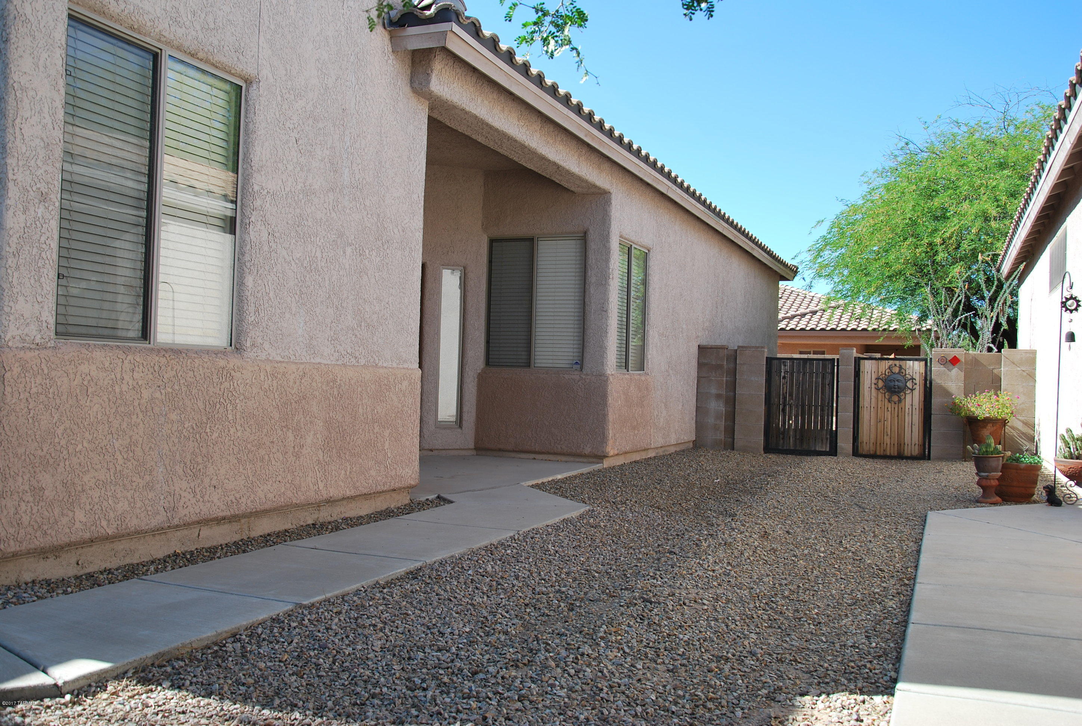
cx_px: 541
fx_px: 949
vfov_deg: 41.9
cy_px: 363
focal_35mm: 32
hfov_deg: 59.4
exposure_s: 1/160
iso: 100
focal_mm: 21
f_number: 6.3
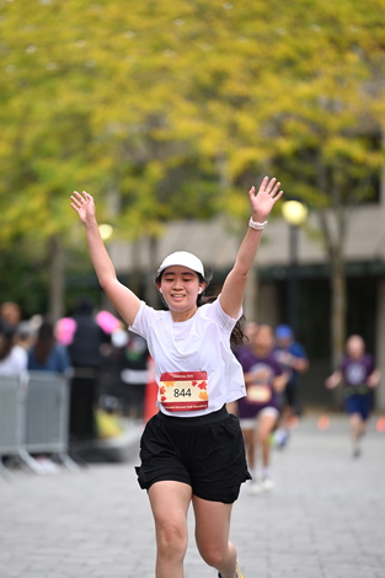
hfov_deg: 5.9
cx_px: 183
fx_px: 3756
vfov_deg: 8.8
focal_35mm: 234
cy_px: 320
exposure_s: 1/2000
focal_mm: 200
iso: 640
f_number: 2.8
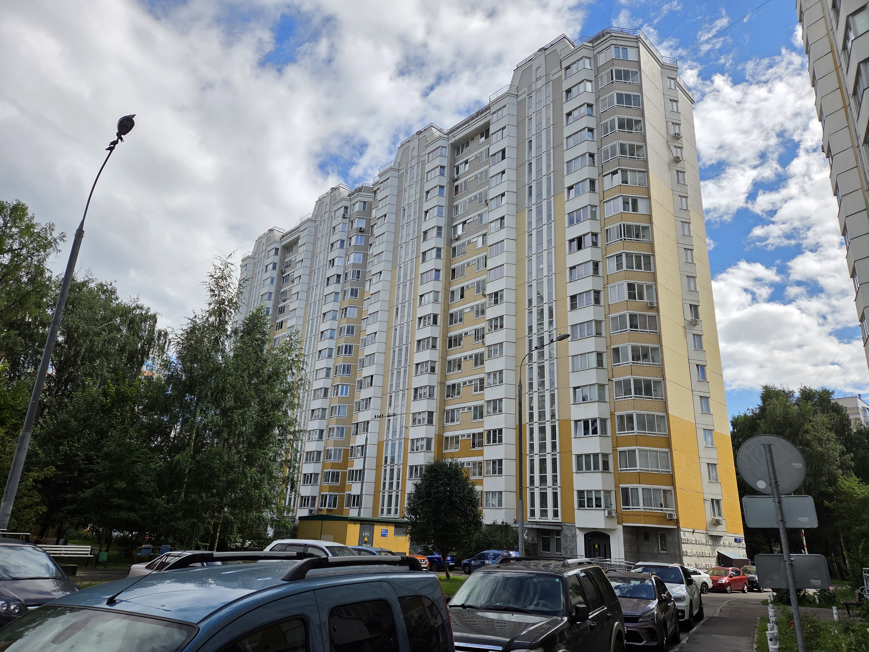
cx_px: 434
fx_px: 577
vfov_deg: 58.9
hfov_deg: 73.9
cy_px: 326
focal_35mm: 23
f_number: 1.8
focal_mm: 5.4
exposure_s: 1/4771
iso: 80
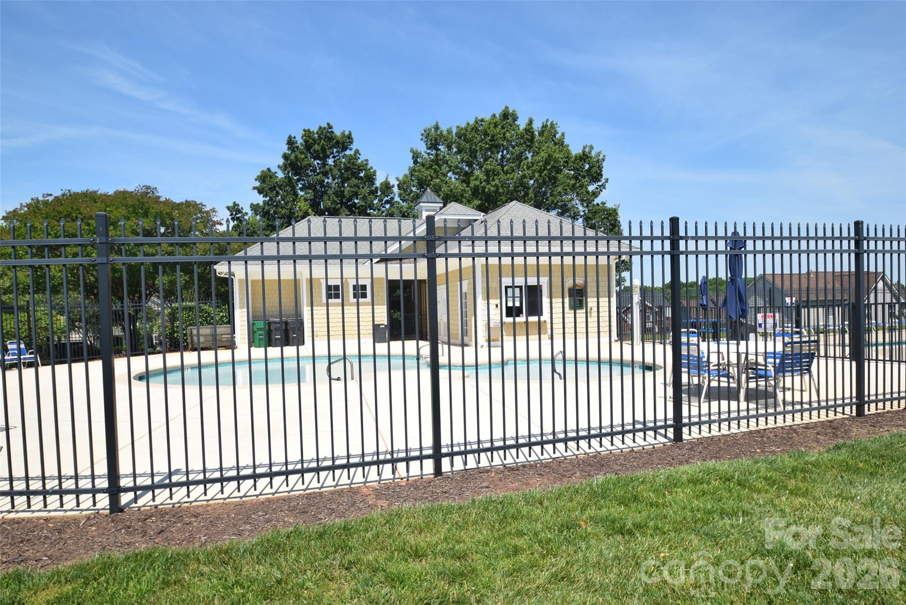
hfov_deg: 81.2
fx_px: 529
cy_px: 302
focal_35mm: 21
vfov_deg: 59.6
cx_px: 453
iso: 200
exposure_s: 1/400
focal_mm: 14
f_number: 10
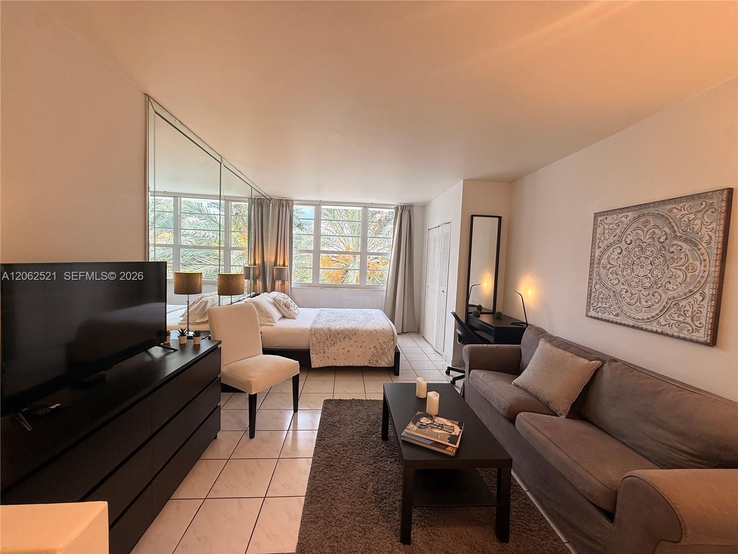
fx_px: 298
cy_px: 277
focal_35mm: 14
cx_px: 369
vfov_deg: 85.7
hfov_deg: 102.1
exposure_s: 1/120
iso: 80
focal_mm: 2.22
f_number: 2.2
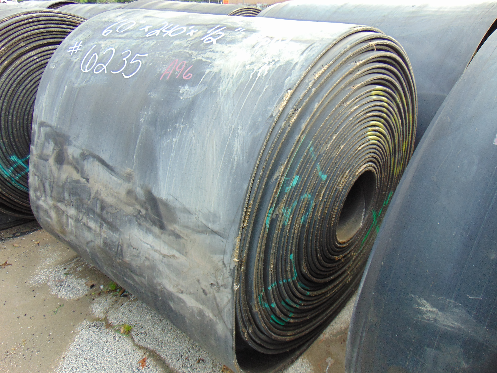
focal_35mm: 25
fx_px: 359
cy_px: 186
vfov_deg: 54.9
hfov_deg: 69.4
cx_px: 248
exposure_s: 1/160
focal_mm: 4.5
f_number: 3
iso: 80
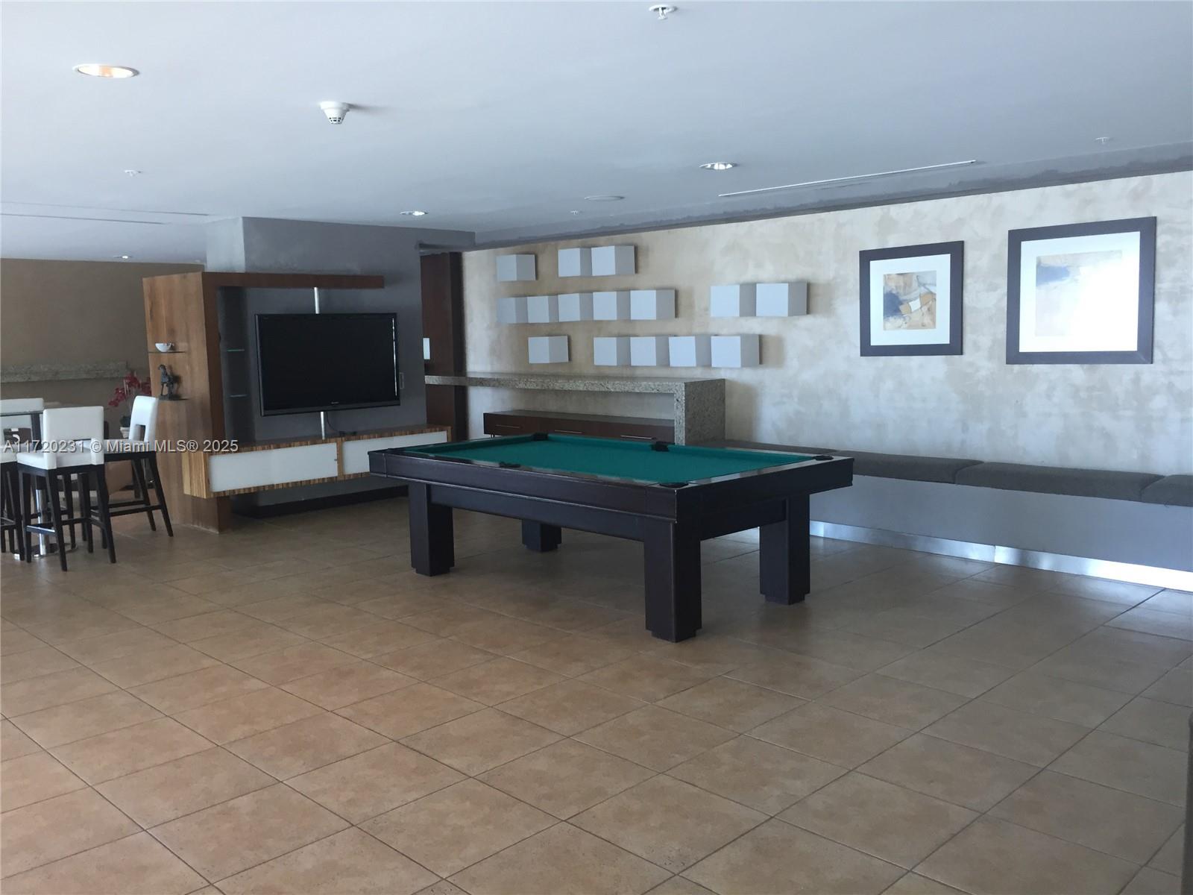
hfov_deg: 61.7
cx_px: 596
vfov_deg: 48.2
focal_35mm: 29
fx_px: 999
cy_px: 448
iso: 64
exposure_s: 1/30
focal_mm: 4.15
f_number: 2.2
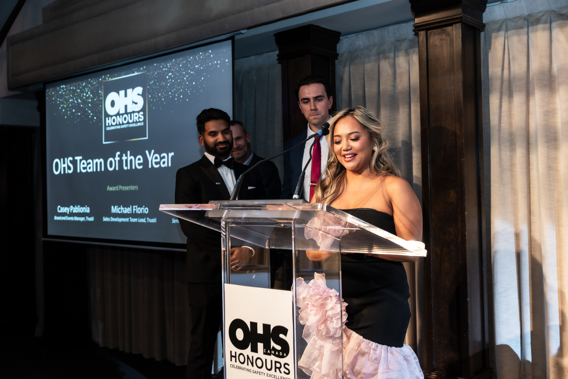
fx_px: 622
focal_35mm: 39
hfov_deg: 49.1
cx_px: 284
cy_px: 190
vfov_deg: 33.9
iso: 800
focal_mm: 39.4
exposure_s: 1/160
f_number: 4
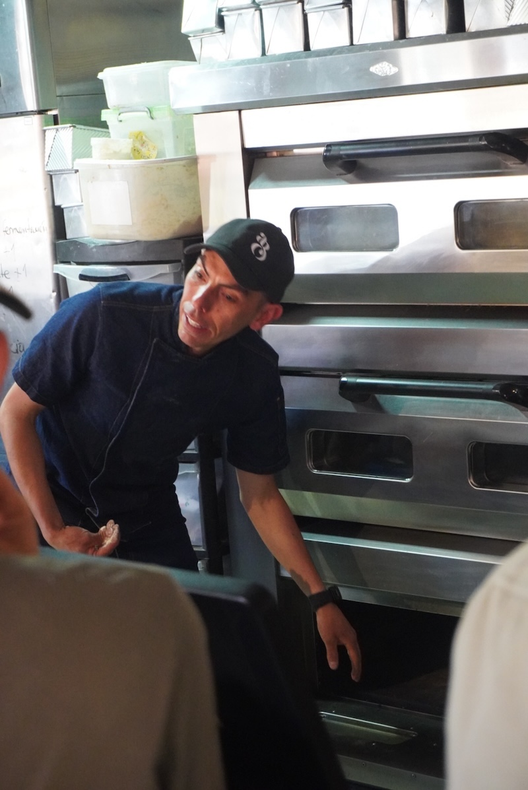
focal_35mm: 75
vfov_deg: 27.0
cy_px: 395
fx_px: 1647
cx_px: 264
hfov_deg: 18.2
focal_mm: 50
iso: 6400
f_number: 5.6
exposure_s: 1/125
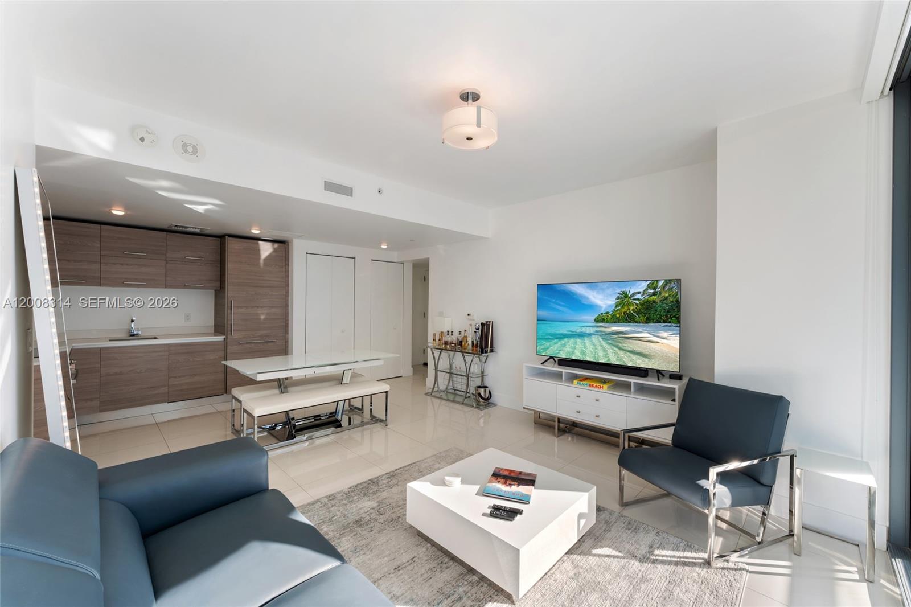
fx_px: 354
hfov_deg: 104.3
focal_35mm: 14
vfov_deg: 81.2
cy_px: 304
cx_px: 456
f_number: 9
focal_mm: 14
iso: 100
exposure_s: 1/13
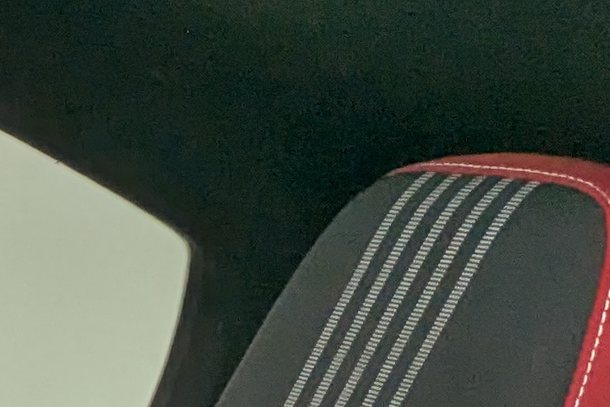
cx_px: -591
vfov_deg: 12.5
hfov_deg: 17.0
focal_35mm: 90
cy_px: 926
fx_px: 1526
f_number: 2.2
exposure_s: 1/96.6
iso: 58
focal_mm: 2.35
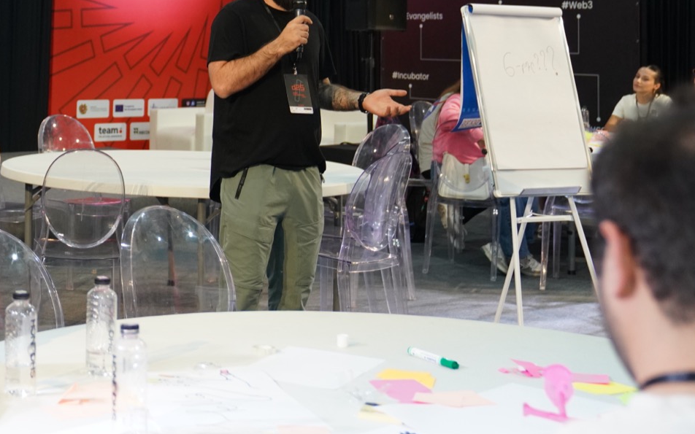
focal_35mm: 73
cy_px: 15
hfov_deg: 26.6
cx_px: -10
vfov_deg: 17.5
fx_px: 1383
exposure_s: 1/250
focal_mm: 31
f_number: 2.8
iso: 1600
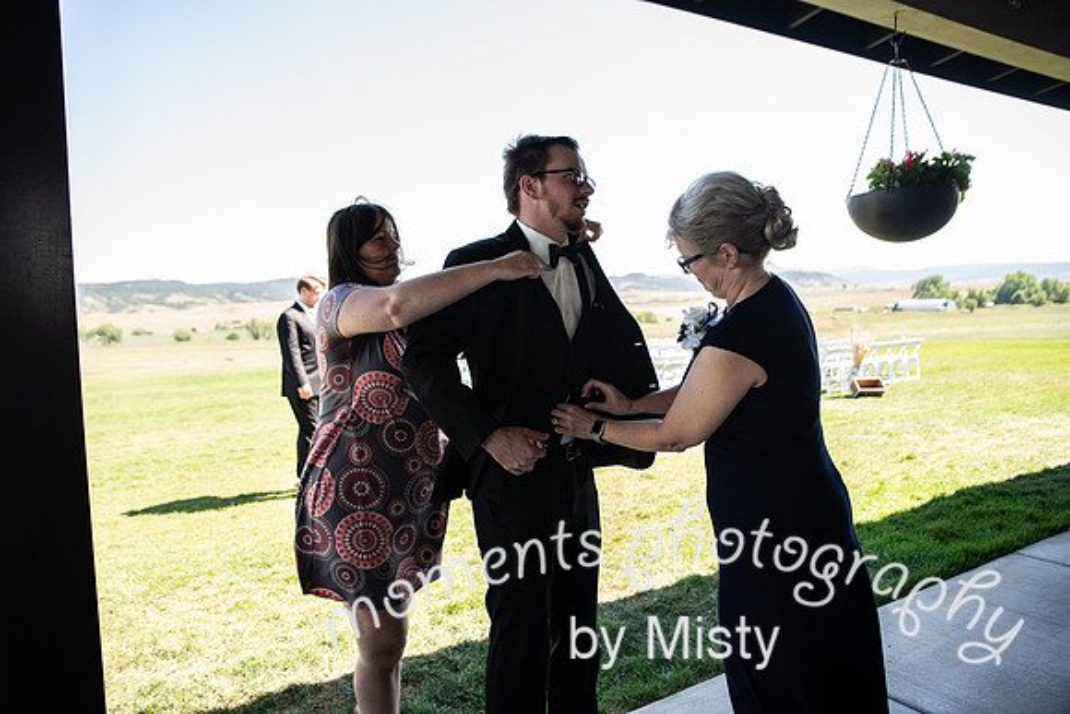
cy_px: 357
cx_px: 535
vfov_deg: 53.2
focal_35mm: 24
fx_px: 713
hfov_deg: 73.7
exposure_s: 1/200
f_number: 3.2
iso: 80
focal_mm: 24
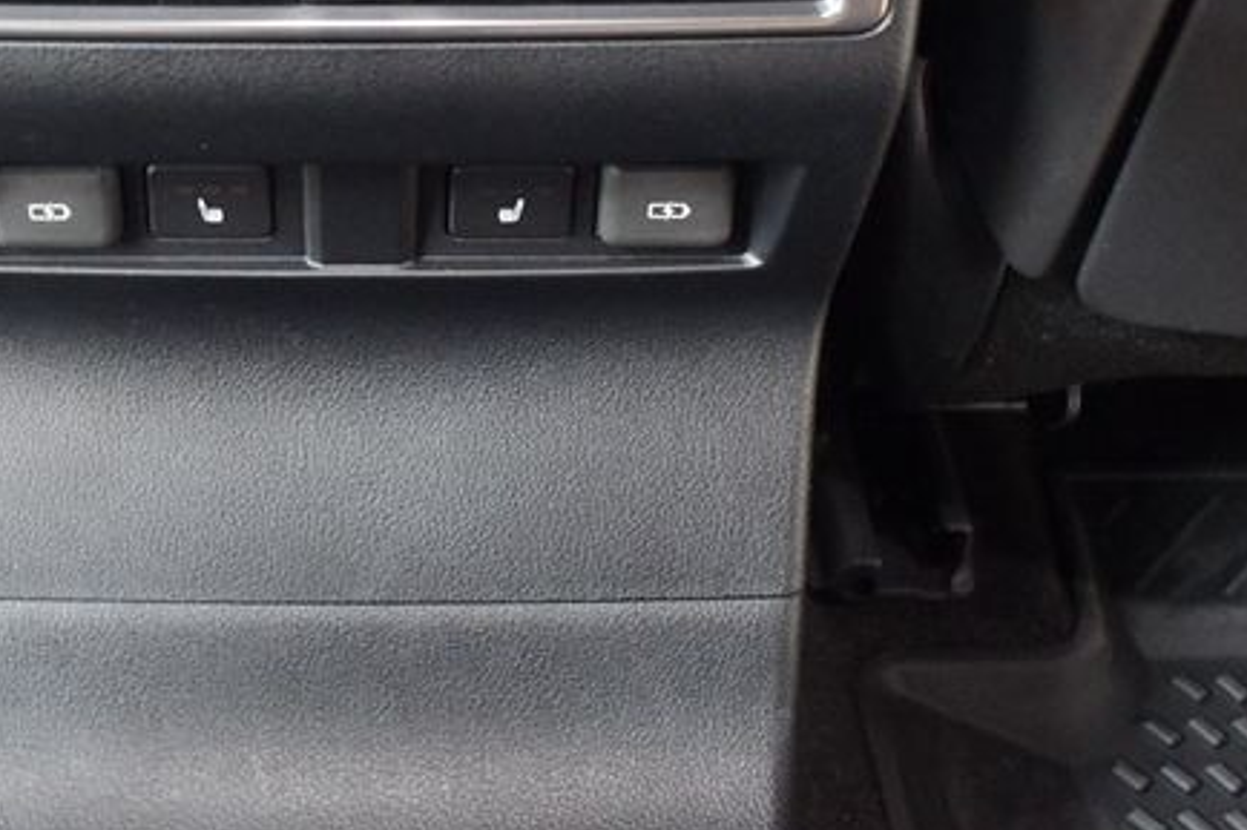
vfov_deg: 22.9
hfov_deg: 33.4
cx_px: 353
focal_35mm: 59
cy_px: 261
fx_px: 2043
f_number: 4
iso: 12800
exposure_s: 1/30
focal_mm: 27
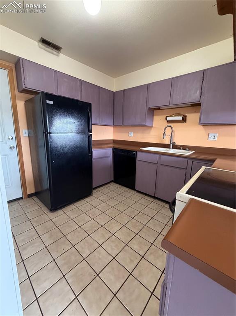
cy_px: 158
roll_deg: -2.3
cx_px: 118
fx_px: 127
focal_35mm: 14
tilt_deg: -11.0
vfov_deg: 102.1
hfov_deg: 85.6
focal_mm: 2.22
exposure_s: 1/60
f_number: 2.2
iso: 500
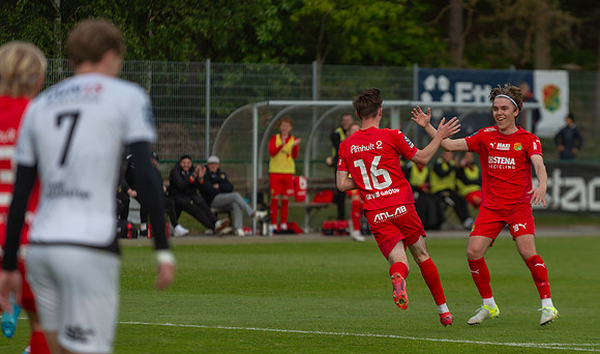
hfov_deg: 7.9
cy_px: 174
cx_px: 377
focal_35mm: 269
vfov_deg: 4.7
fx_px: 4334
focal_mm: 200
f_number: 3.2
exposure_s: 1/1600
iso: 220
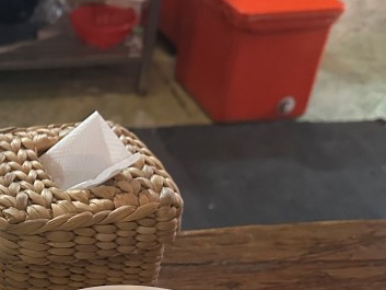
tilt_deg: -41.6
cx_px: -38
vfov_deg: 20.3
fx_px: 759
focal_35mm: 68
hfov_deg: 26.3
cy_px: 347
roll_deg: +1.8
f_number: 1.78
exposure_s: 1/33
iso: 640
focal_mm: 6.86
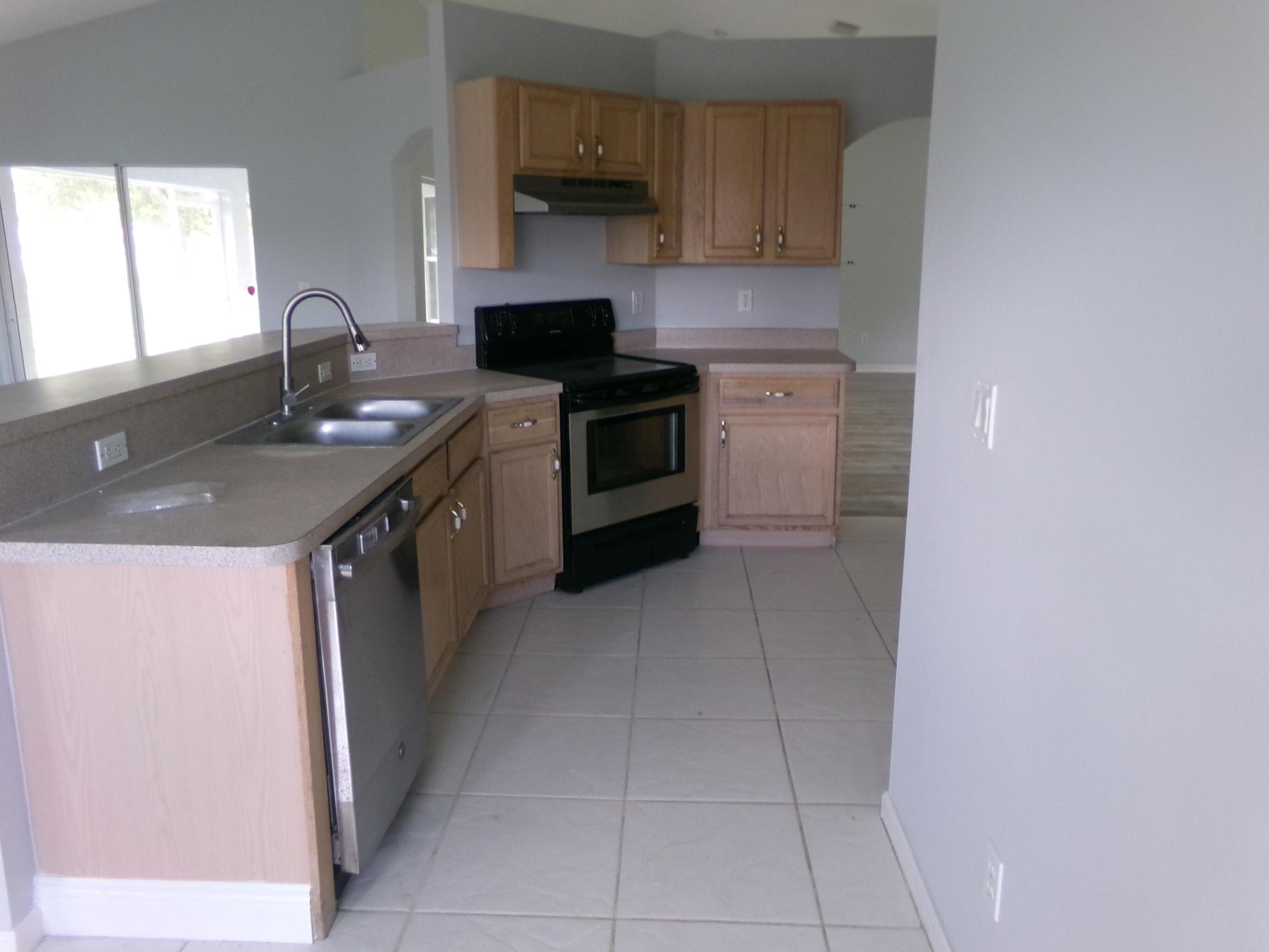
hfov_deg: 67.3
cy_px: 445
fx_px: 953
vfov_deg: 53.0
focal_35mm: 26
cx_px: 633
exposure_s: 1/17
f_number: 3.7
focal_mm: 4.3
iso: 233
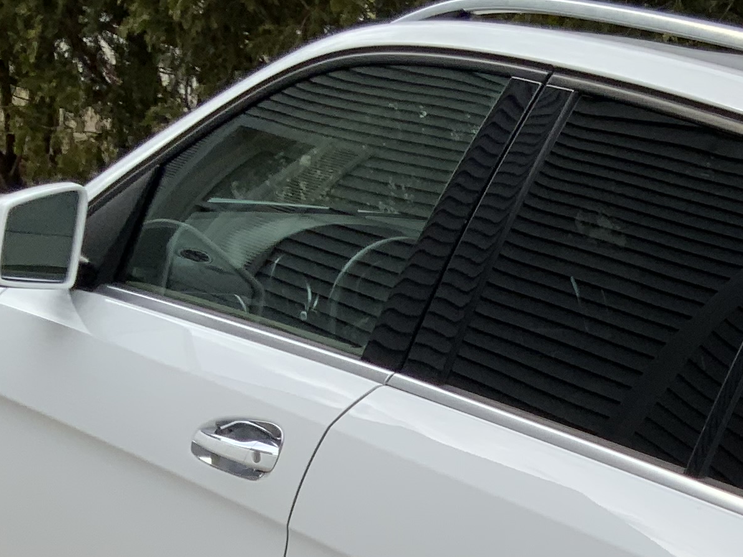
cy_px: 789
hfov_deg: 18.7
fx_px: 2104
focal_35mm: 98
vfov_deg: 14.3
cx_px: 944
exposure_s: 1/1311
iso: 16
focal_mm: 3
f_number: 1.8
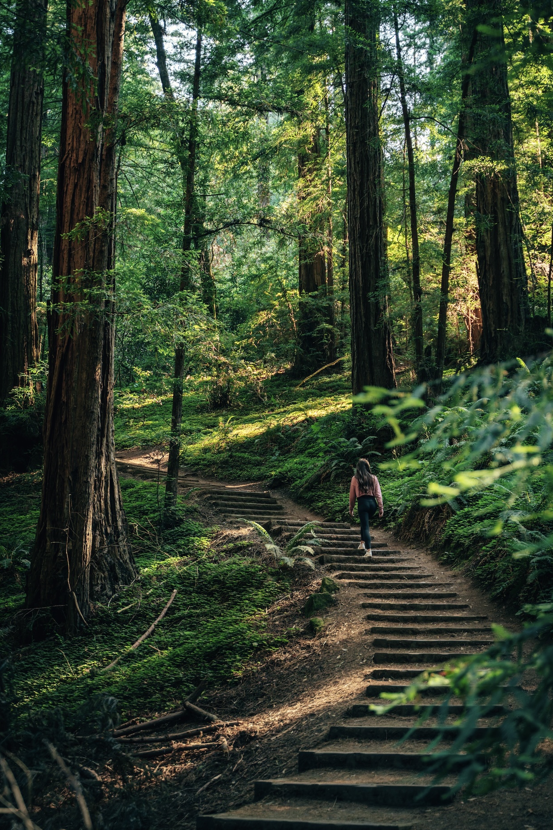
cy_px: 409
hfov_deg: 26.0
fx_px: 1199
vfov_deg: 38.2
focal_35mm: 52
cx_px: 288
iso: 1000
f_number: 2.8
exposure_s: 1/250
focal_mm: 48
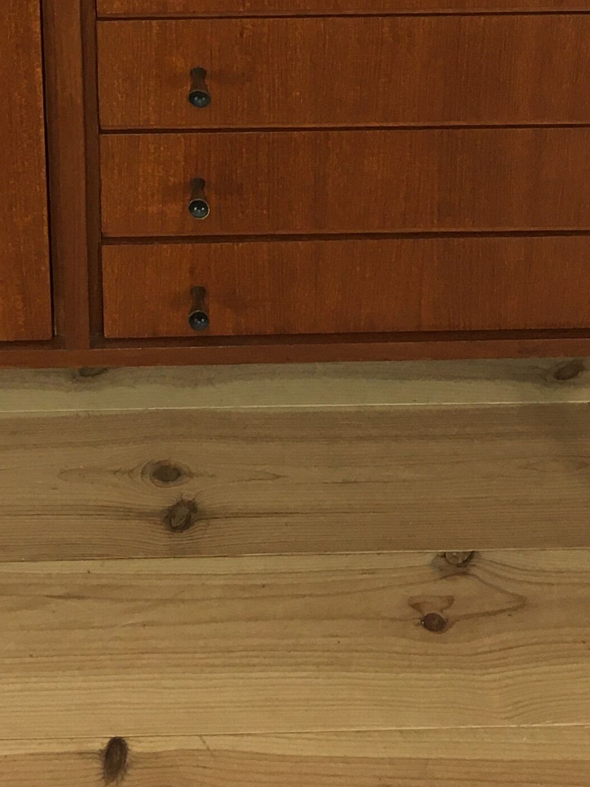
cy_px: -179
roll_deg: -0.4
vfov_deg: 21.5
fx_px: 1909
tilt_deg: -27.8
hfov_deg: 17.5
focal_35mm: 84
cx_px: 192
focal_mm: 4.15
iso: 40
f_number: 2.2
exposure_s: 1/33
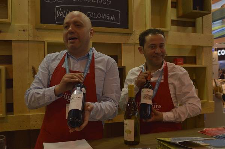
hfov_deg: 53.2
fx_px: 225
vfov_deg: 36.8
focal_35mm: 36
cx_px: 112
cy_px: 74
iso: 400
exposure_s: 1/80
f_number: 8
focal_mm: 24
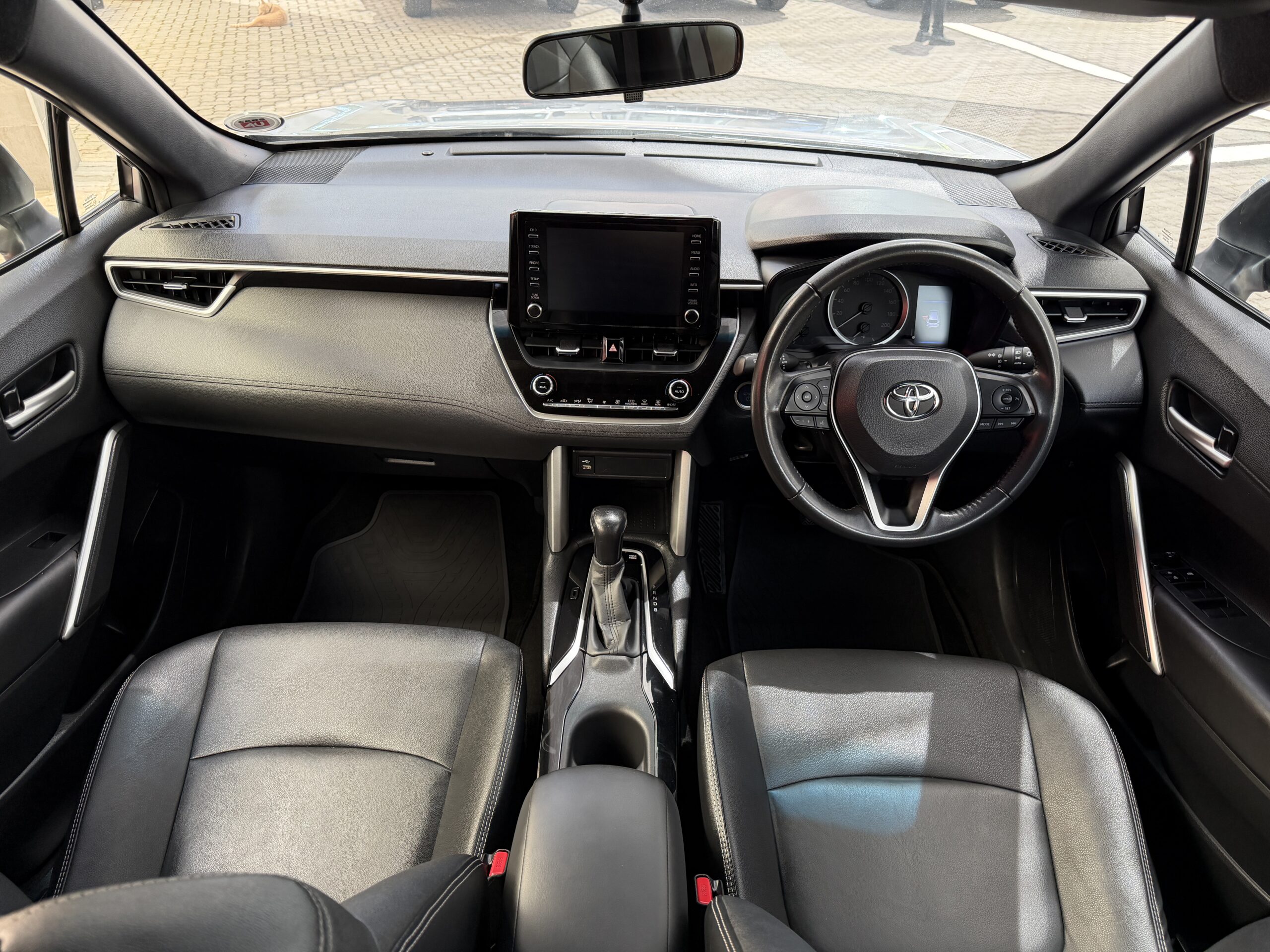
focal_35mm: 24
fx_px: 881
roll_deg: -1.1
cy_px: 476
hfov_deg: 71.6
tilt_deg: -35.1
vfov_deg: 56.8
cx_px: 635
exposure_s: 1/87
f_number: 1.78
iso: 200
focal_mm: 6.76
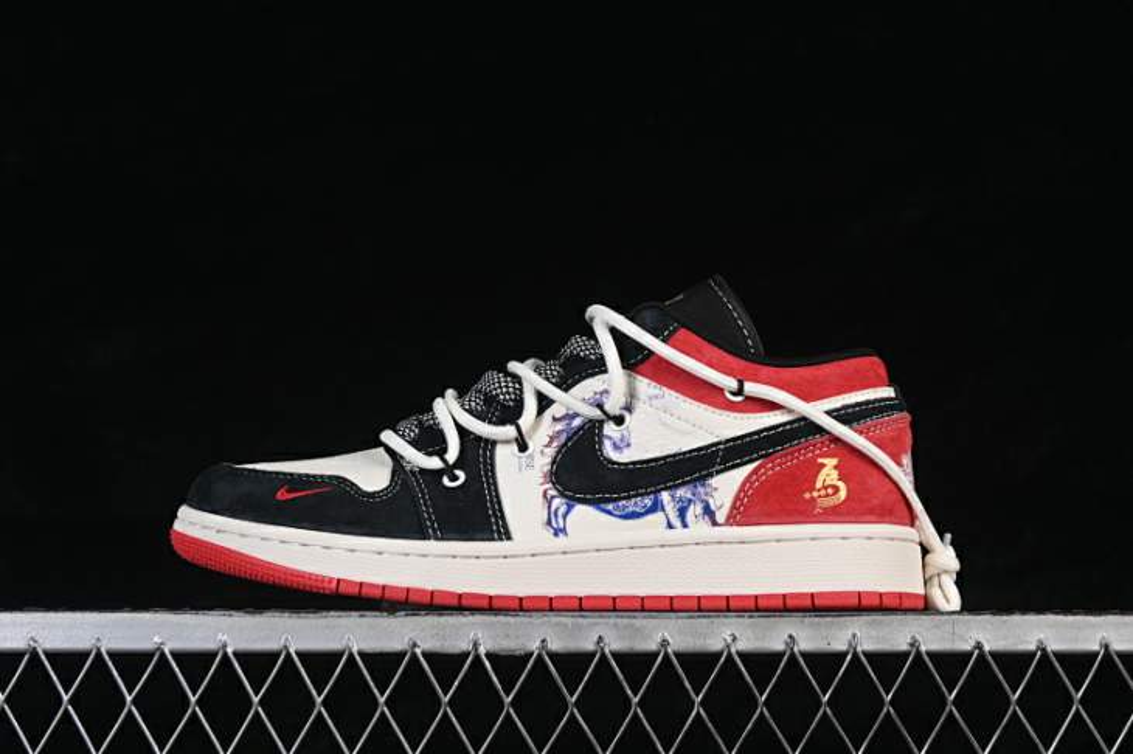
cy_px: 377
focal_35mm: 75
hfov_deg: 27.0
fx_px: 2359
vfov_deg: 18.2
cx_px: 566
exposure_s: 1/80
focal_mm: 50
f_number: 8
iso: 160
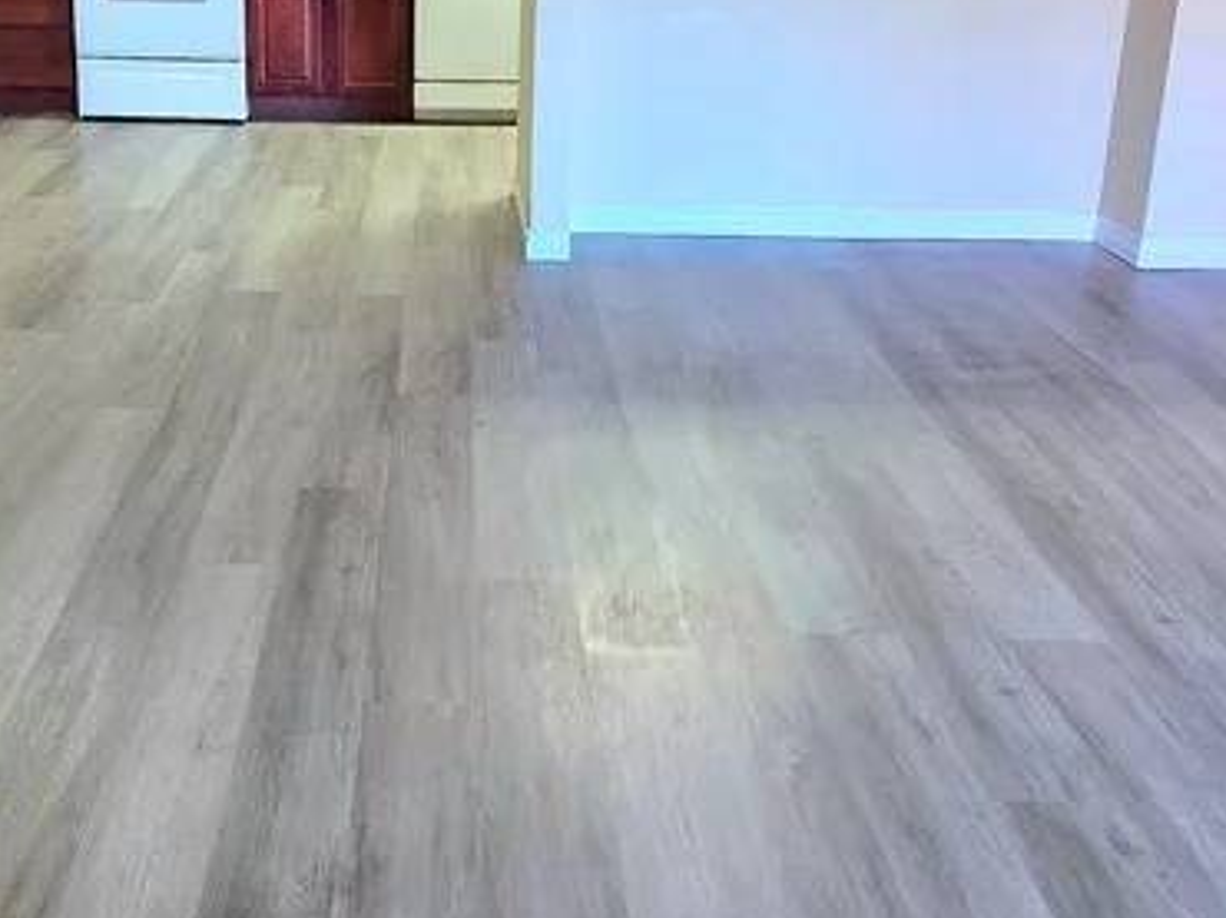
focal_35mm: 36
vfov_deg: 38.2
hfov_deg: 50.7
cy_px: 192
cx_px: 441
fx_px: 1274
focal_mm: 2.2
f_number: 1.9
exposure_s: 1/60.2
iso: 320
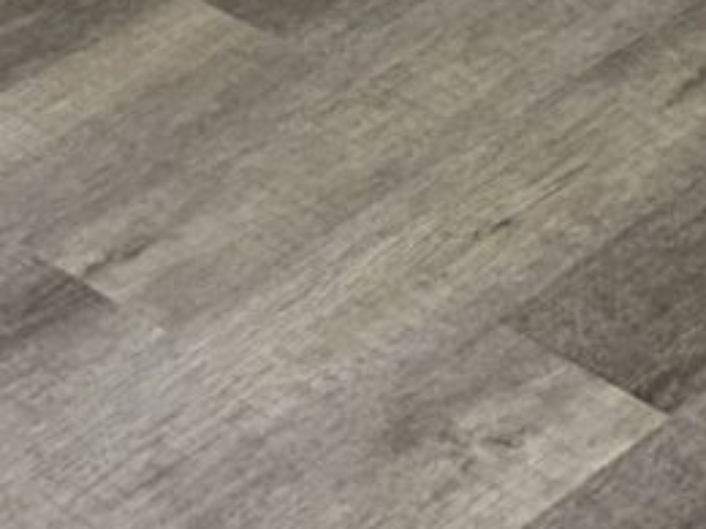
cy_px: -884
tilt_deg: -18.3
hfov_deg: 11.1
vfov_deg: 7.6
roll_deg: -0.6
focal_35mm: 177
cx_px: 695
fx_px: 3610
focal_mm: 6.86
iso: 100
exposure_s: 1/100
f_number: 1.78
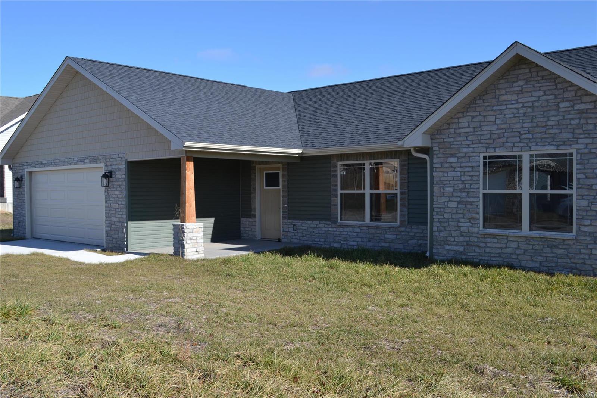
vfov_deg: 36.9
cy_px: 199
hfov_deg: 53.1
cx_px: 298
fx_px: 597
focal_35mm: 36
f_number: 7.1
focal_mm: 24
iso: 100
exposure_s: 1/200
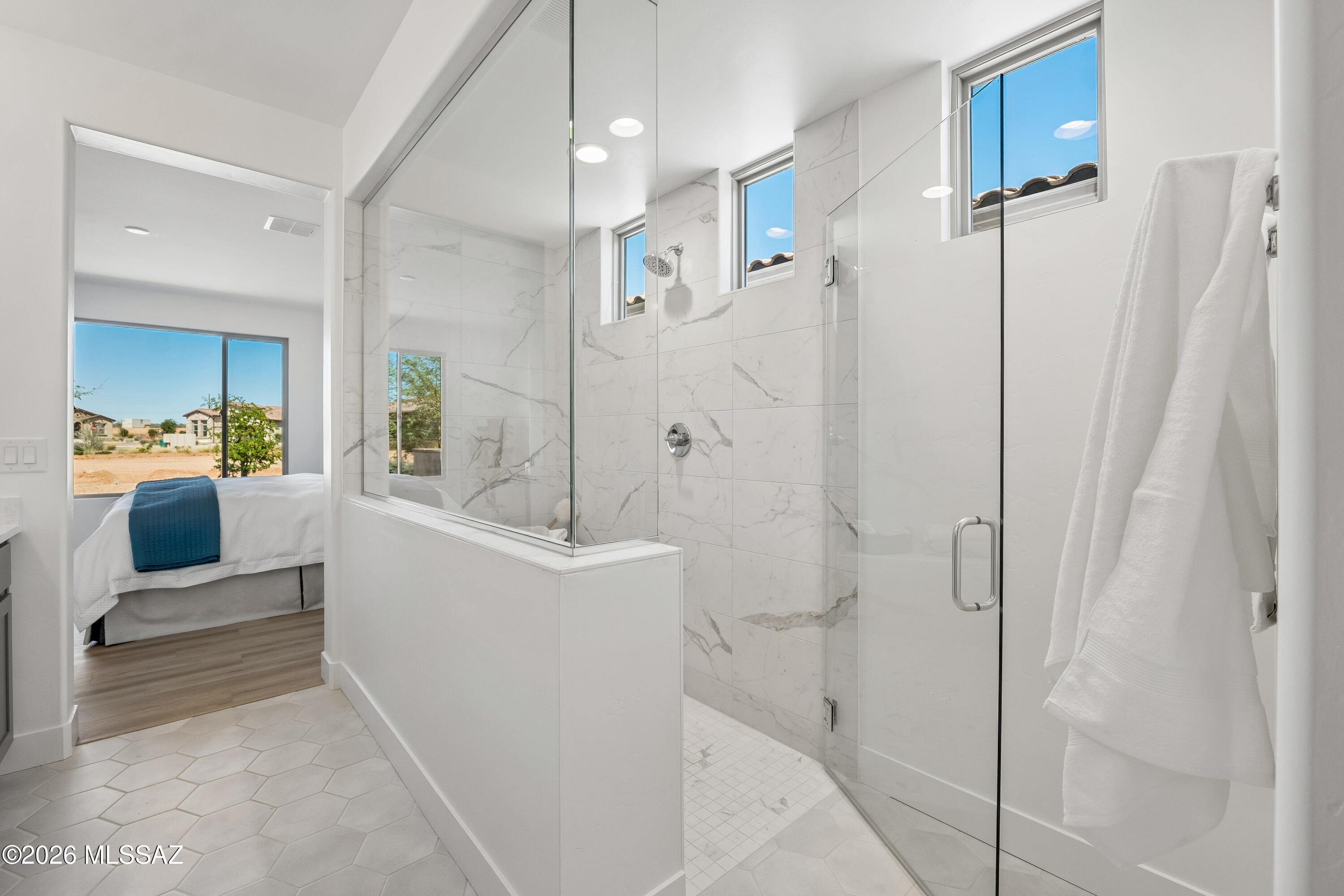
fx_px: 523
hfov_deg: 104.3
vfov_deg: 81.2
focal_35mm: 14
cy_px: 448
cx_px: 672
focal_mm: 14
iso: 400
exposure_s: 1/125
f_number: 8
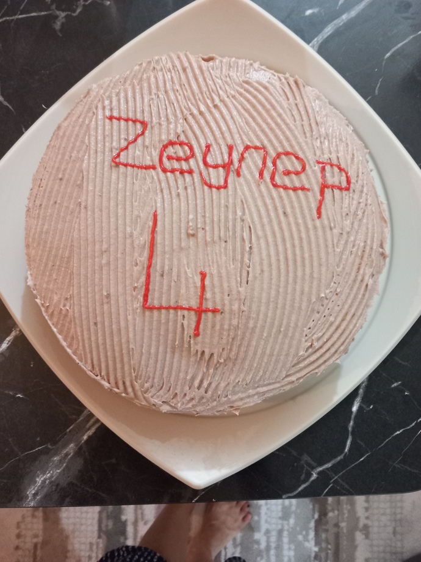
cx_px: 210
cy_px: 281
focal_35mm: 27
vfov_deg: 65.3
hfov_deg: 51.4
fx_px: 438
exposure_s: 1/16.7
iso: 800
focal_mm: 4
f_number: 1.8
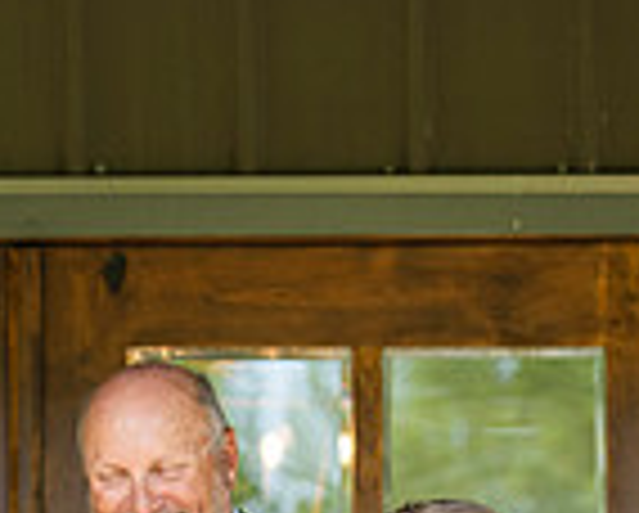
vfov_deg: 4.8
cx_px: 26
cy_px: 659
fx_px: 6117
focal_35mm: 323
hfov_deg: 6.0
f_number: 3.2
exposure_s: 1/500
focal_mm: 80
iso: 320
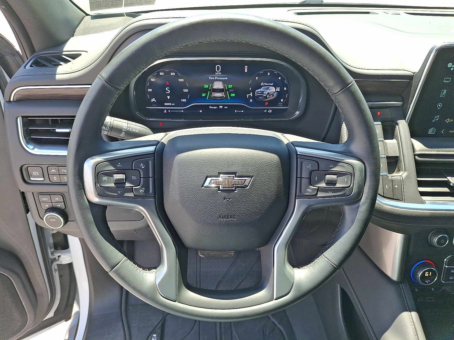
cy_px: 170
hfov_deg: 69.4
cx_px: 227
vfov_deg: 54.9
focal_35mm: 25
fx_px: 328
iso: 30
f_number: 1.8
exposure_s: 1/238
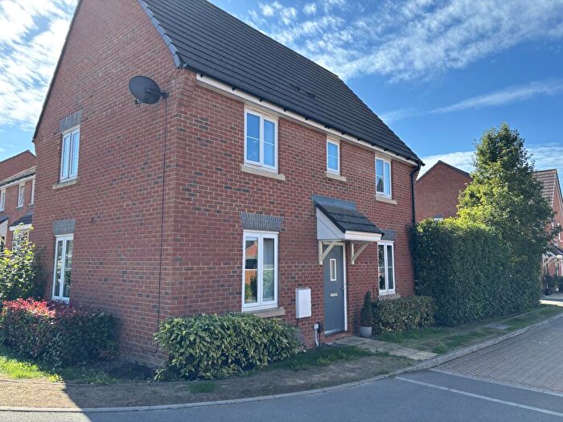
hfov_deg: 67.3
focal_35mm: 26
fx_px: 423
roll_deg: +0.4
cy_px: 211
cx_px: 282
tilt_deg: +7.1
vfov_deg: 53.1
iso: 50
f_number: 1.6
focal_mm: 5.96
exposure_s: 1/903
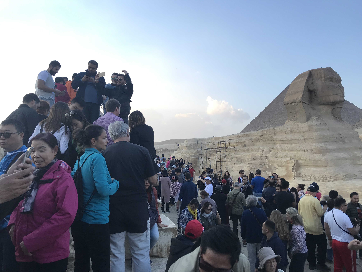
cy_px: 136
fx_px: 293
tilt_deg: +8.6
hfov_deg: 63.4
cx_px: 181
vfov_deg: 49.7
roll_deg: -0.7
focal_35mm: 28
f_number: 1.8
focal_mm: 3.99
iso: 20
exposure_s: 1/488
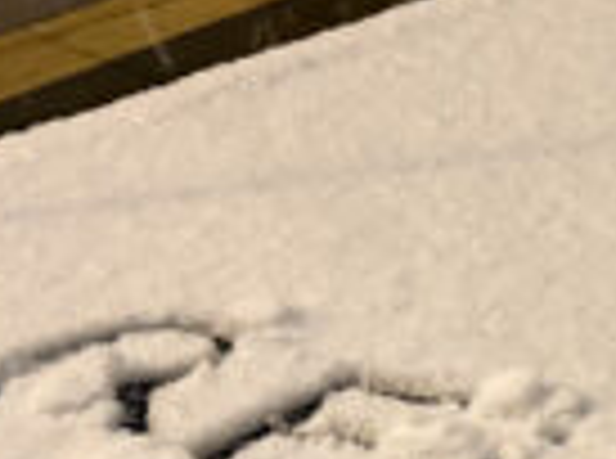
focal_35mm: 135
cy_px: -18
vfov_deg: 10.8
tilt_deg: -18.5
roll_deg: -2.2
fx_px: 2396
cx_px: 904
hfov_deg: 13.8
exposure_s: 1/50
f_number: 1.78
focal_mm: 6.76
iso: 640
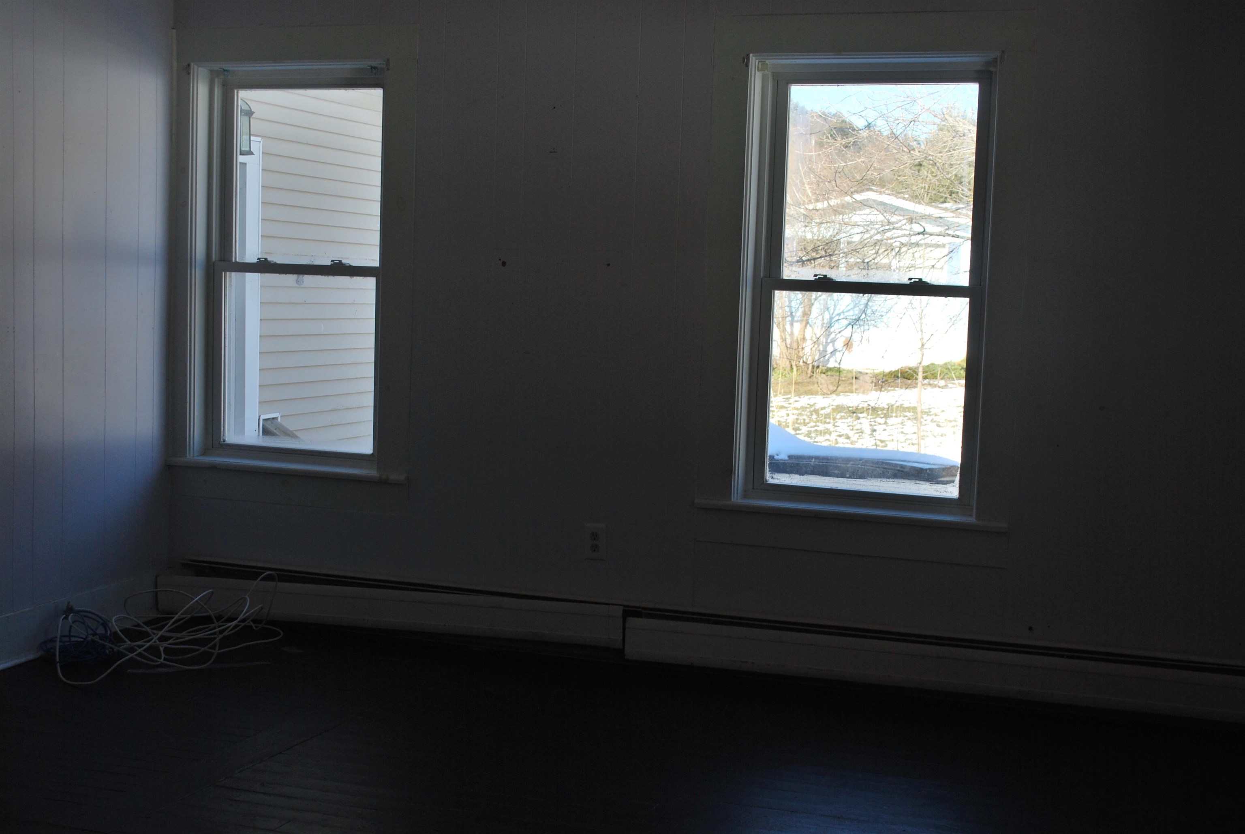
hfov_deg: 41.1
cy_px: 417
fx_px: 1662
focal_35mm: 48
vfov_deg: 28.1
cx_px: 622
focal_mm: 32
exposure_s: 1/125
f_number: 5.6
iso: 110
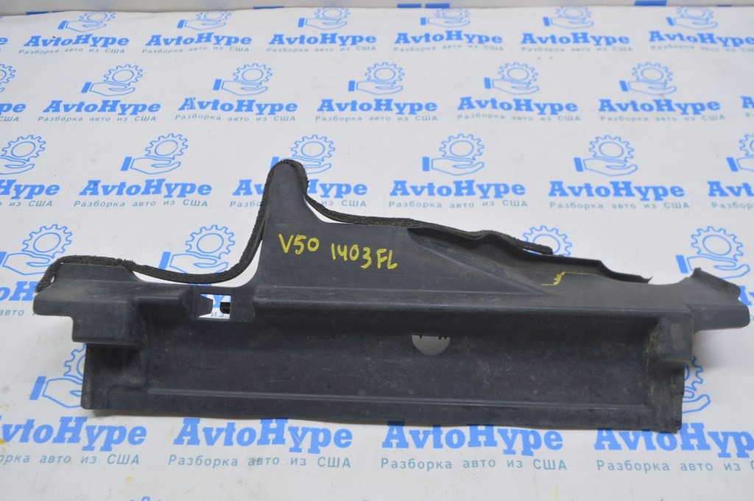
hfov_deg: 57.3
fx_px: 691
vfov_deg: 39.9
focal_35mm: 33
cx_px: 377
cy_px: 250
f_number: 5.6
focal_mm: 22
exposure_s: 1/20
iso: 400
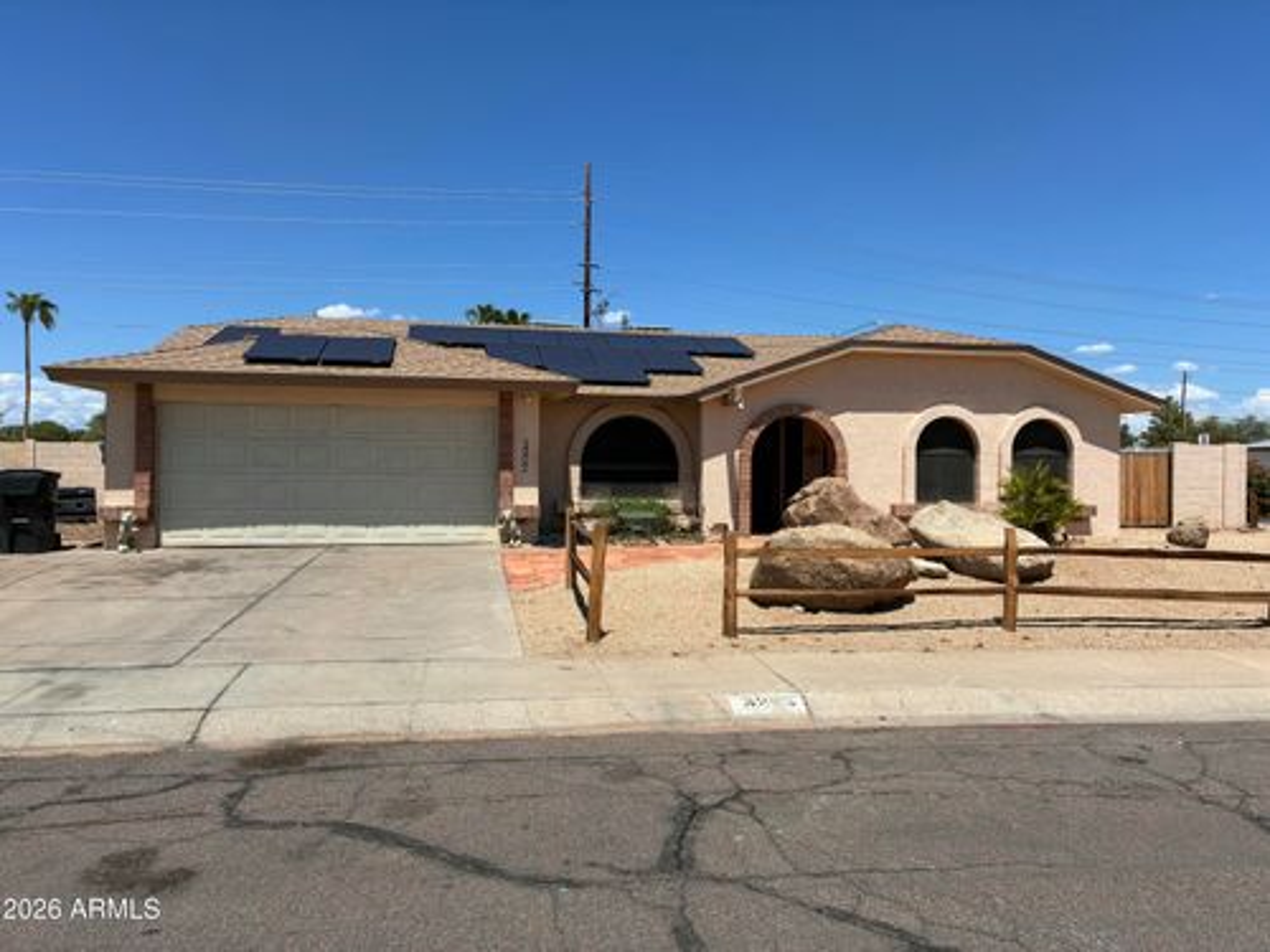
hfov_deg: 67.3
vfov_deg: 53.1
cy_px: 476
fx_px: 954
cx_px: 635
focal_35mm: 26
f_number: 1.64
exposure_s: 1/2092
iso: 20
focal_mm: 4.2
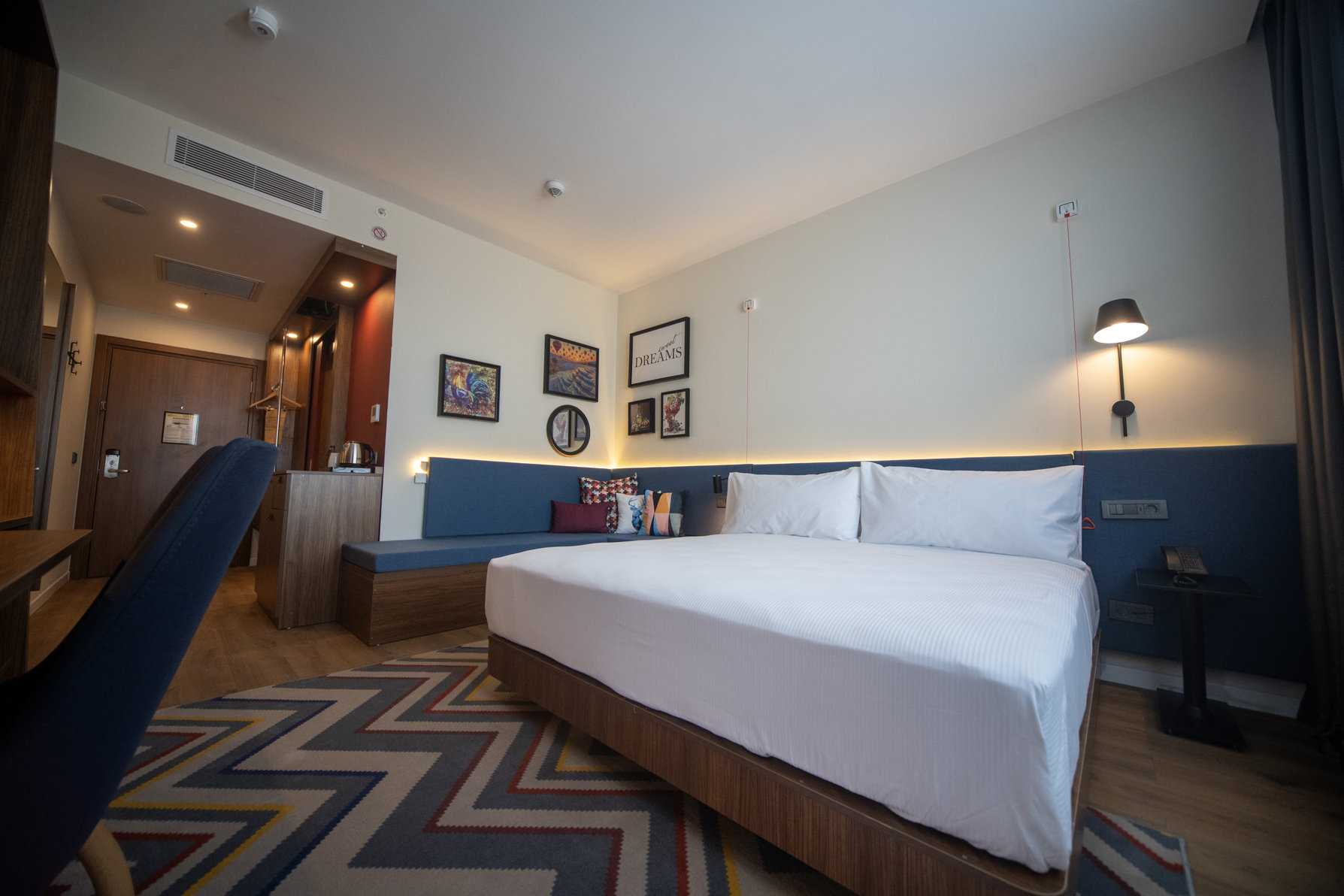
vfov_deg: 90.0
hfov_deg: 112.6
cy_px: 448
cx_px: 672
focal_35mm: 12
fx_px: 448
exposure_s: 1/125
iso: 1000
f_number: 5
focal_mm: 12
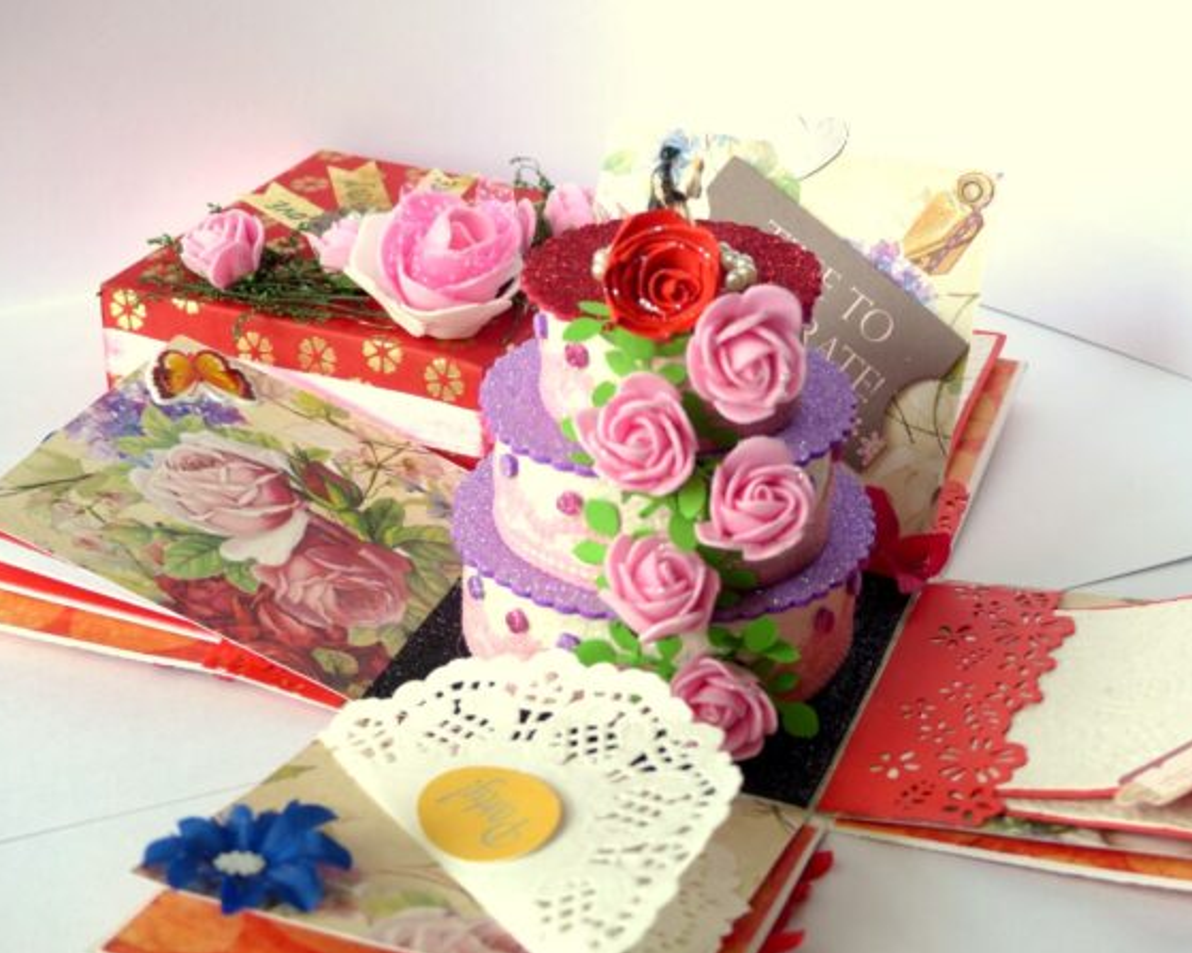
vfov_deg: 23.1
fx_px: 2328
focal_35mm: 66
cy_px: 478
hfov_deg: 28.7
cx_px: 623
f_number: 2.8
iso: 100
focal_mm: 11.4
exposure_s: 1/160
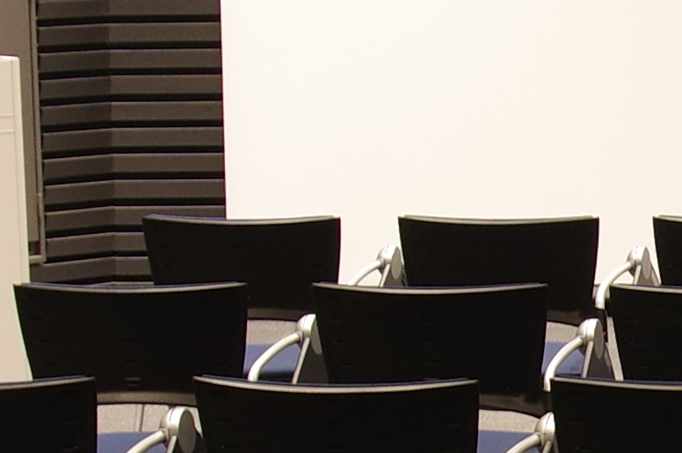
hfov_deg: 10.8
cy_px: 436
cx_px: 870
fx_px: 3521
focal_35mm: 186
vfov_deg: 7.3
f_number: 5.6
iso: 400
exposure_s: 1/6
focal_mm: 16
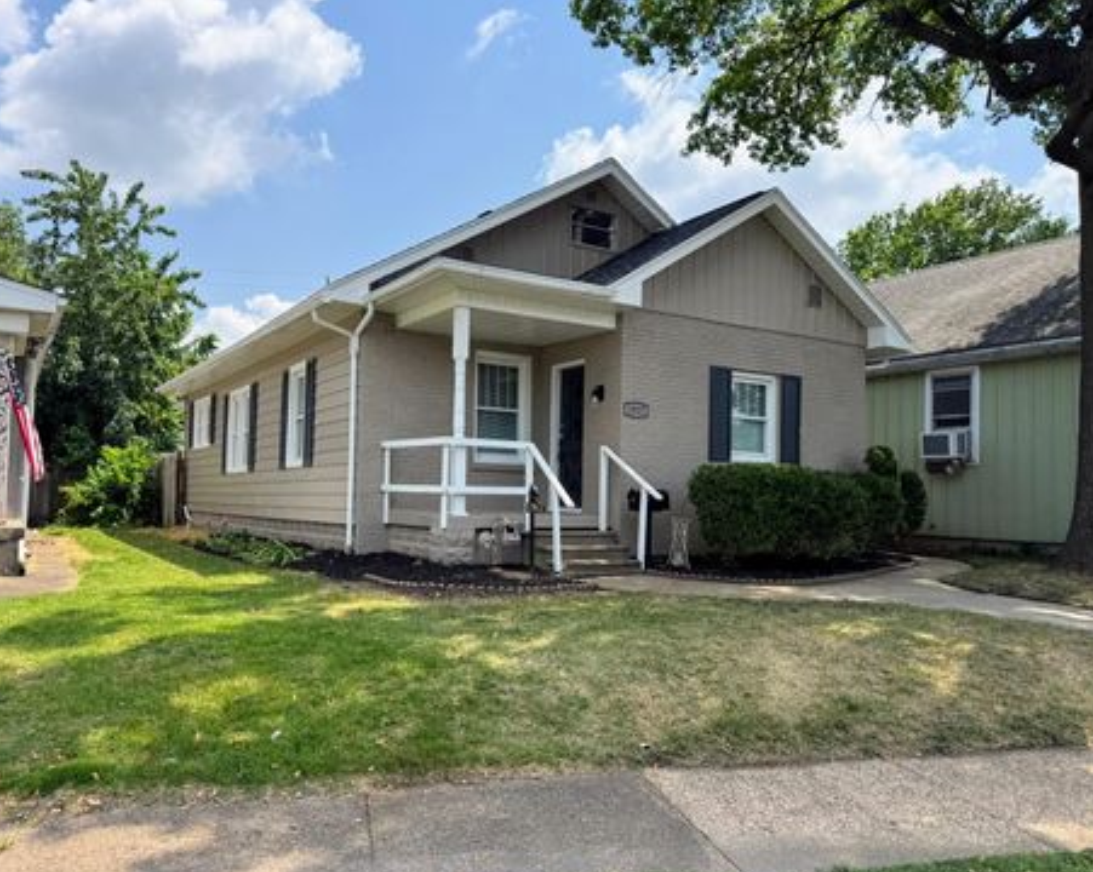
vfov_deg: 54.9
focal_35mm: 26
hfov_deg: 66.1
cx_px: 528
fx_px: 840
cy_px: 452
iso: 80
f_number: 1.78
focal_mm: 6.76
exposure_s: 1/3247
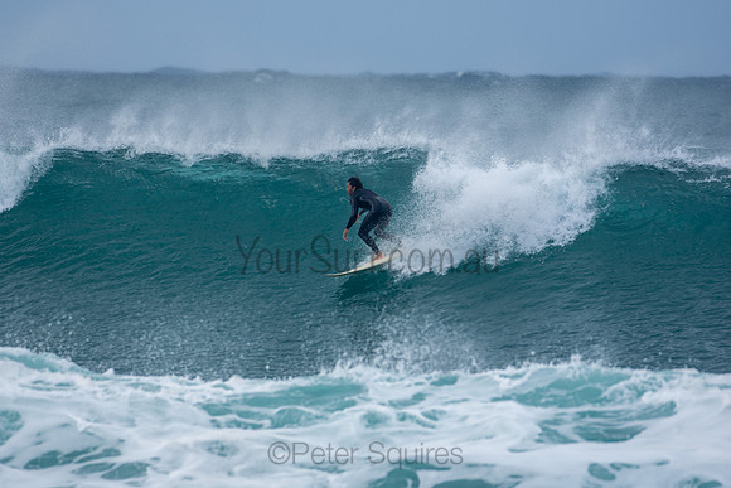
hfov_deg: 2.9
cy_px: 244
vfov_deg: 1.9
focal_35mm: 720
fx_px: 14623
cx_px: 366
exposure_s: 1/320
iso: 100
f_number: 6.3
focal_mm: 480
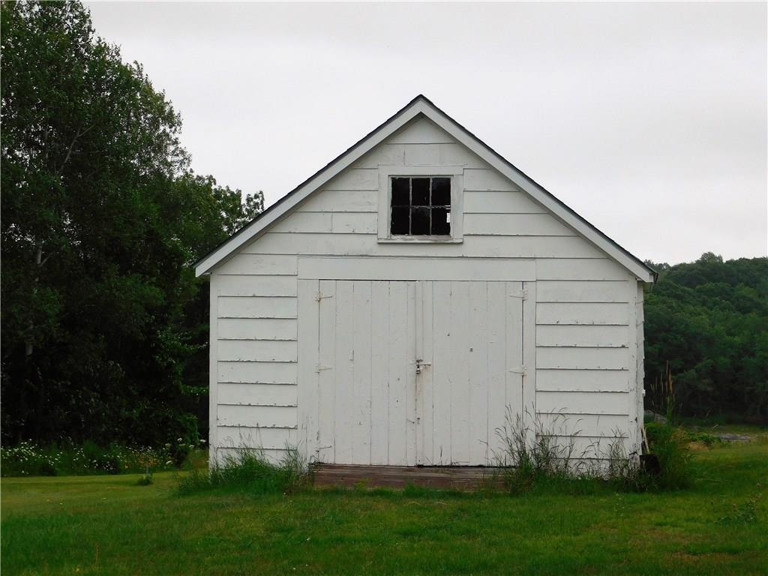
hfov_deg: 24.4
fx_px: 1775
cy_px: 288
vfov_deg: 18.4
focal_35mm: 80
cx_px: 384
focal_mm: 14.2
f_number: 4.4
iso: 125
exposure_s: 1/640
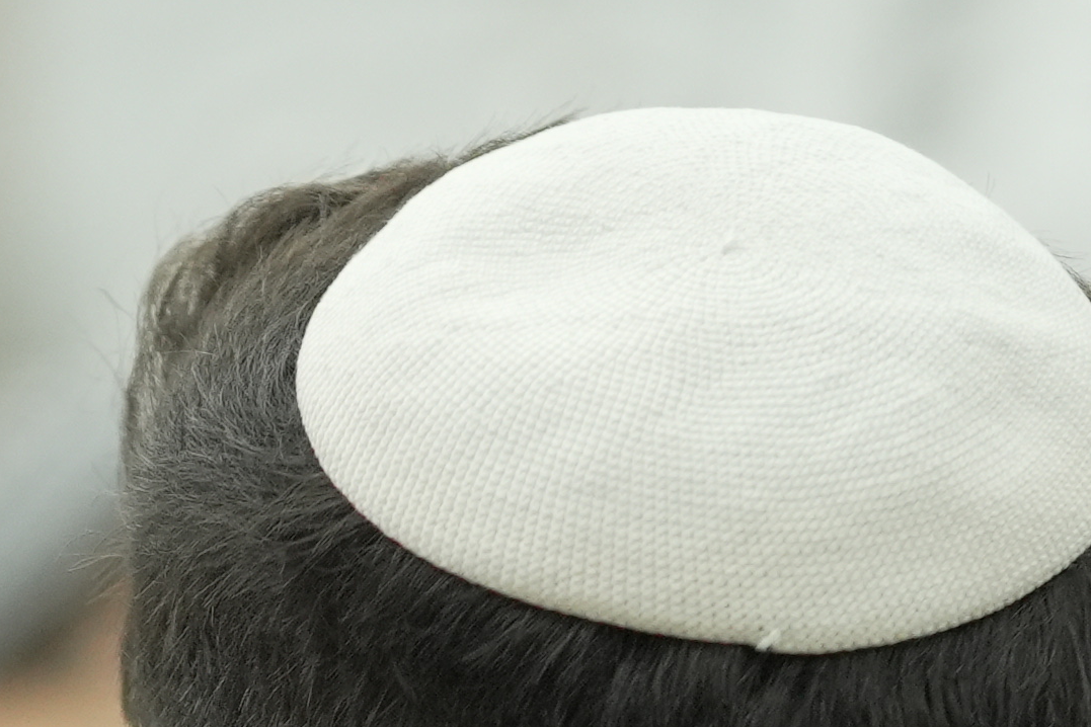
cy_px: 1616
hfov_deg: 4.2
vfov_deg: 2.8
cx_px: -643
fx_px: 14636
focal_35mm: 483
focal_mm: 56
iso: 800
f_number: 1.8
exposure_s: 1/640
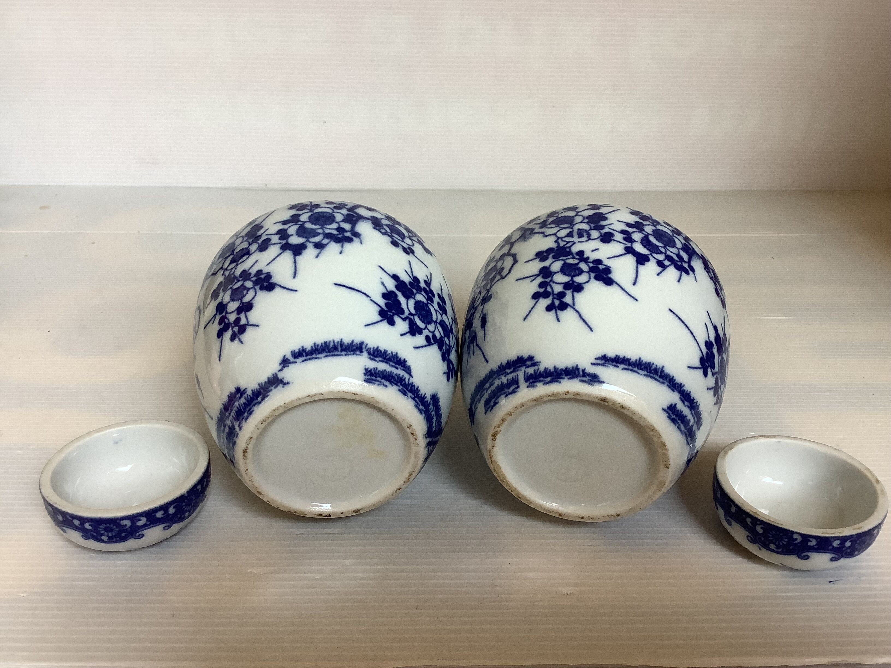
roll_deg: -0.4
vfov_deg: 45.4
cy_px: 334
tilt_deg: -27.5
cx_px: 446
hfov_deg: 58.4
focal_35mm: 31
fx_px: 798
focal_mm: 3.3
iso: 80
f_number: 2.4
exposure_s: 1/100
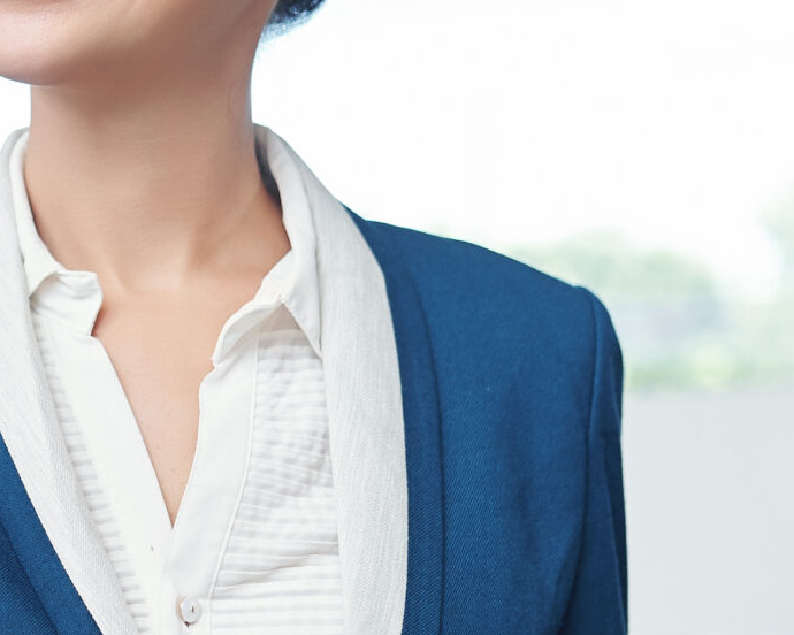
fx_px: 2867
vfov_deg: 12.6
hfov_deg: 15.3
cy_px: 160
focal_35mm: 122
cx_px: -106
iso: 320
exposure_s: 1/800
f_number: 2.5
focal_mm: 35
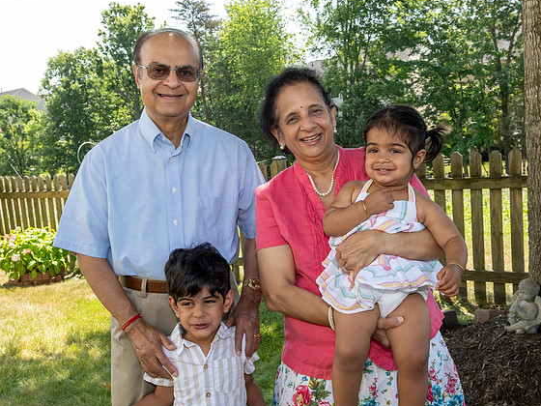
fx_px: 625
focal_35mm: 40
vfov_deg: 36.0
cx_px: 271
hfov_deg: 46.8
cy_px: 201
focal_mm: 22
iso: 560
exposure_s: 1/250
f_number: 8
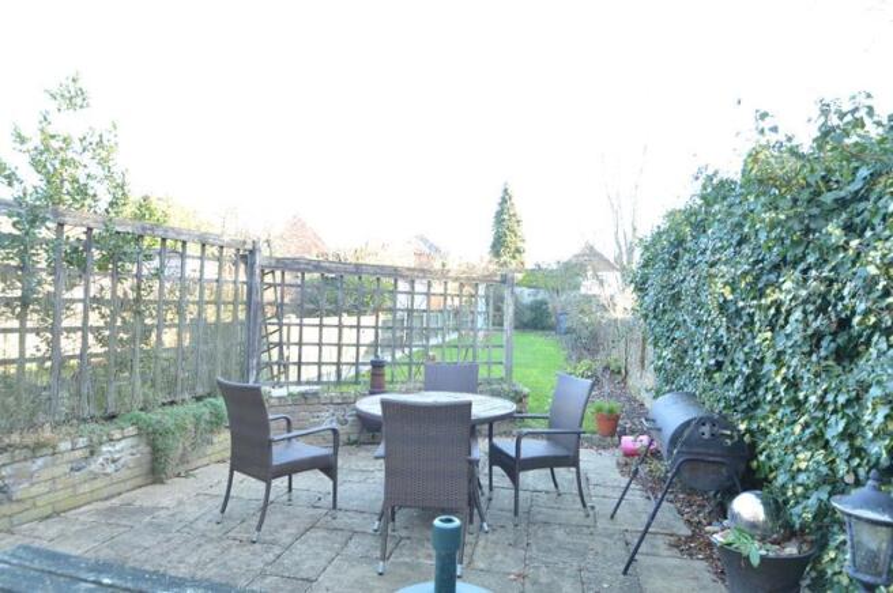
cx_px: 446
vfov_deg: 59.4
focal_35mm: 21
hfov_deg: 81.3
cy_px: 296
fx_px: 520
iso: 100
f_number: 3.8
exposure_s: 1/20
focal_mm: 14
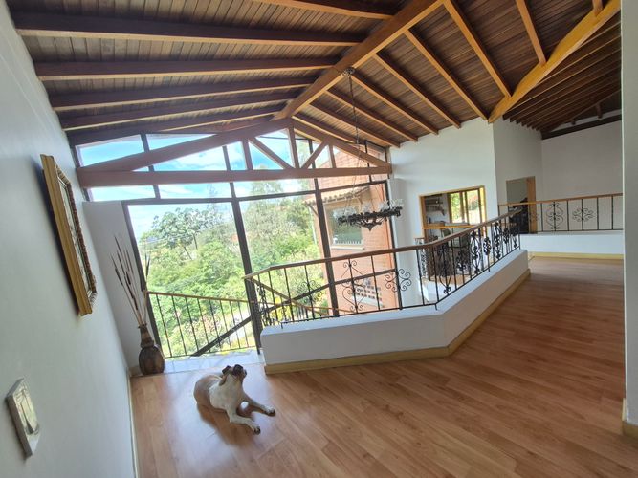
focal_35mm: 13
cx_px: 319
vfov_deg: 89.9
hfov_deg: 106.2
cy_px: 239
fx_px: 240
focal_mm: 1.74
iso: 64
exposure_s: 1/120
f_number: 2.2
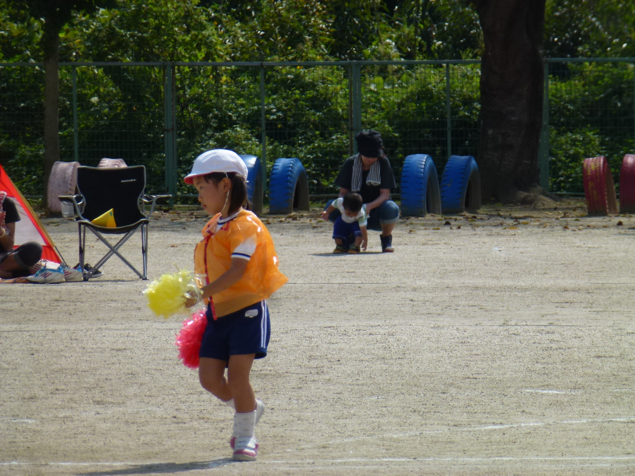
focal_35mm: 384
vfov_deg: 3.9
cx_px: 318
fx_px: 7044
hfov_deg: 5.2
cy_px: 238
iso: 100
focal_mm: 68.8
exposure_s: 1/640
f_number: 5.9
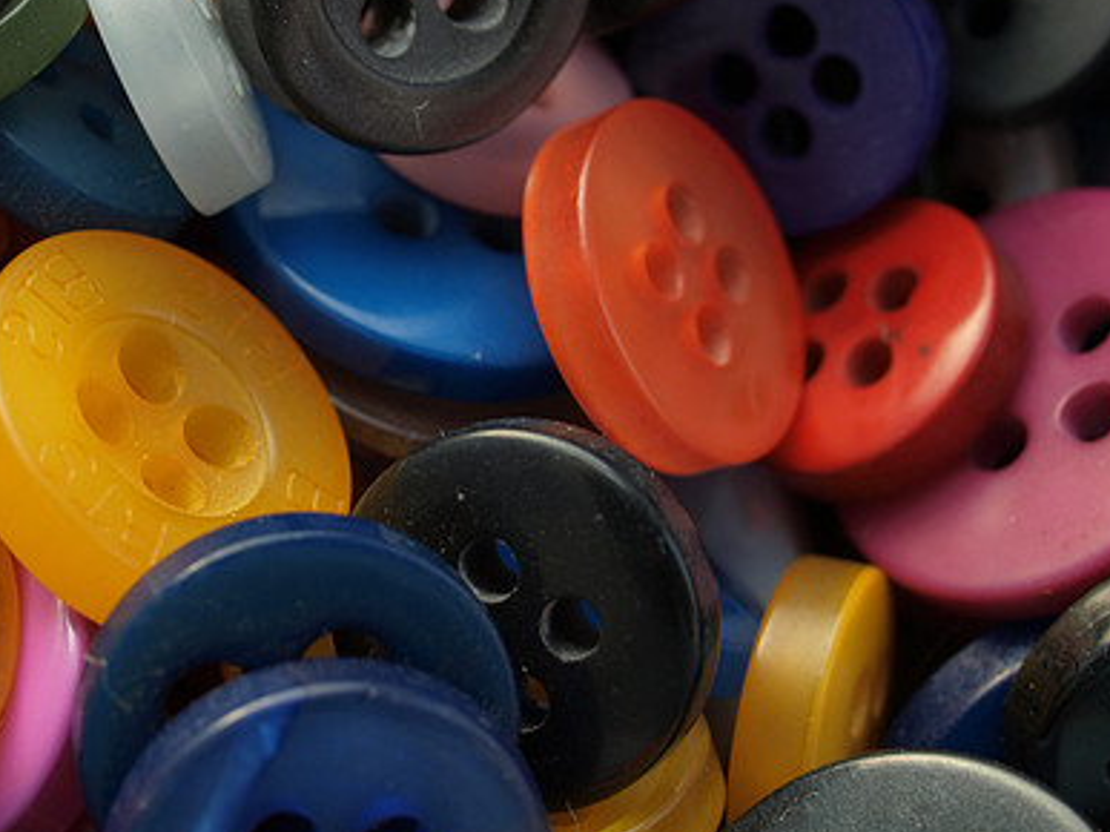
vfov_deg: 14.1
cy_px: 351
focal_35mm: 105
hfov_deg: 18.7
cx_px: 367
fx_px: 3366
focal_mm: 35
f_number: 8
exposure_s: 1/13
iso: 100
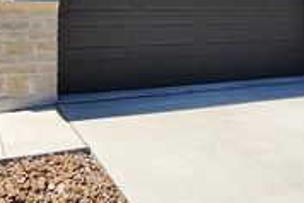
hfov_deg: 48.6
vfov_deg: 31.5
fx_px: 321
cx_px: 73
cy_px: -16
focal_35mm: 38
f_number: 2.2
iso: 50
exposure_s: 1/2060
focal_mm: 2.2
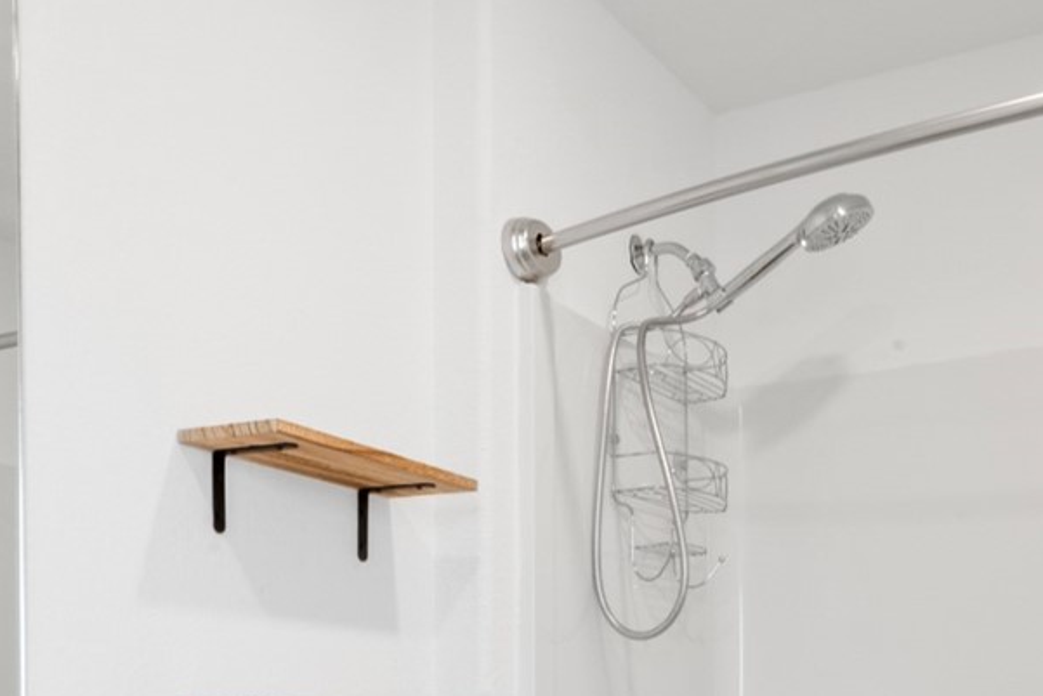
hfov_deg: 41.8
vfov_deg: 26.4
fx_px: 1362
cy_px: 767
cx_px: 588
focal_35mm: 47
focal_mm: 13
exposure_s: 2.5
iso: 250
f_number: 8
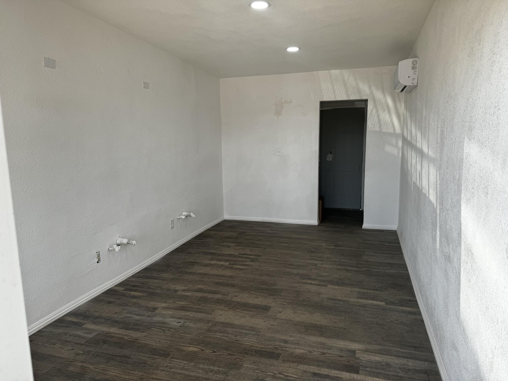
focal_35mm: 24
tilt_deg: -9.0
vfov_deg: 56.8
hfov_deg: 71.6
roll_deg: +0.7
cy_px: 190
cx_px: 254
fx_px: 352
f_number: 1.78
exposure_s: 1/241
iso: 64
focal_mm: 6.76
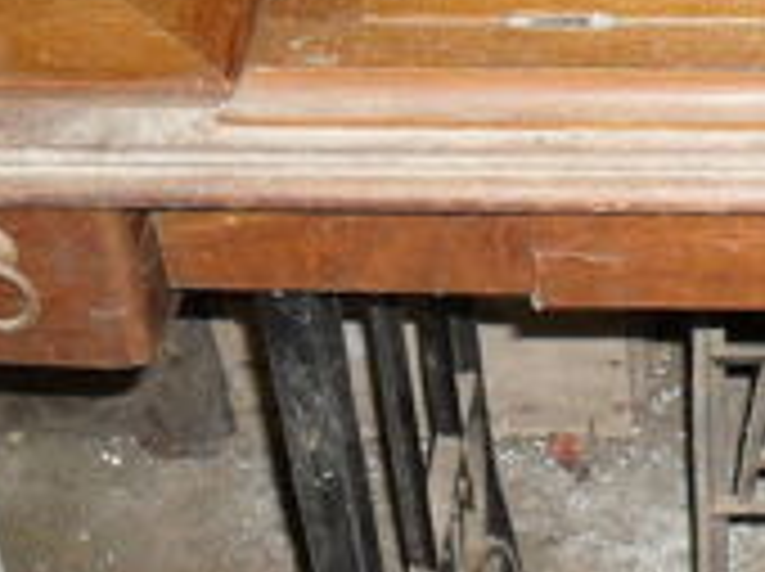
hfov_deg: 19.2
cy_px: 162
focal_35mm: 99
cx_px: 810
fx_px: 2185
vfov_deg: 14.9
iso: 200
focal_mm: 6.3
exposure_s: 1/45
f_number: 3.2
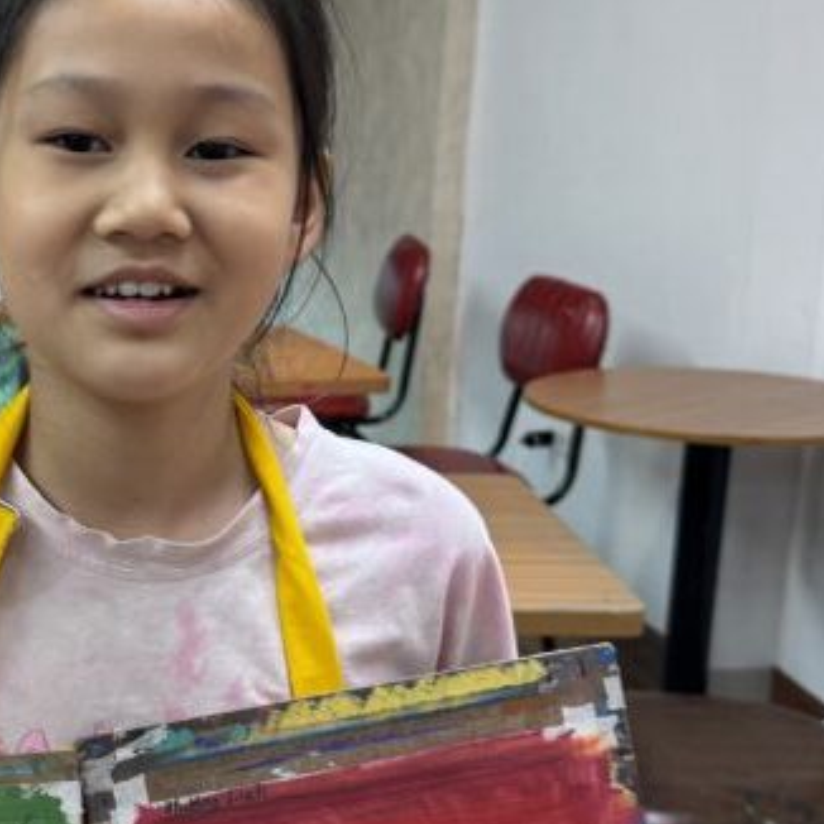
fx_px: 1751
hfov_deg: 25.5
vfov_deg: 26.4
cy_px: 488
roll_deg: -1.1
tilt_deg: -13.7
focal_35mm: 65
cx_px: 51
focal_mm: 6.76
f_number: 1.78
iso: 80
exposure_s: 1/100
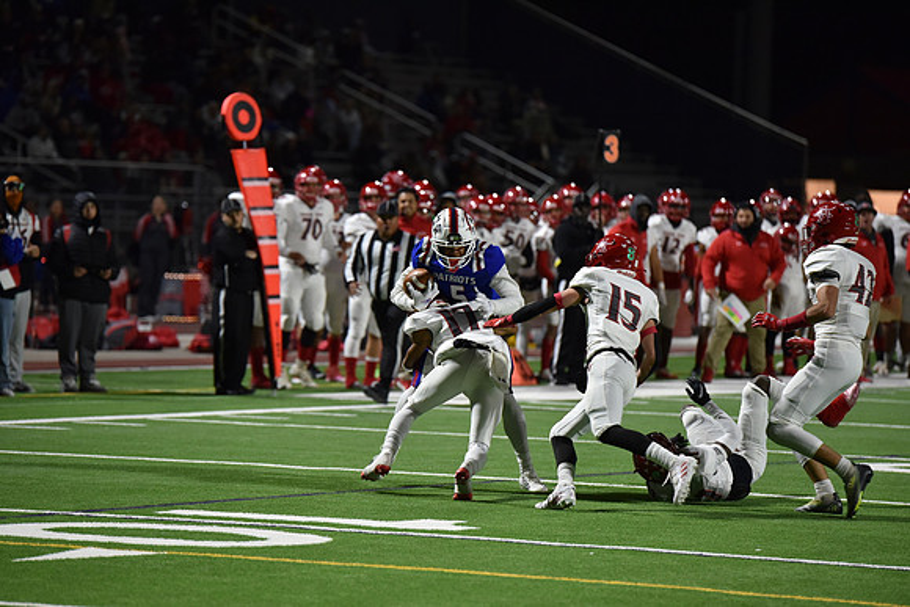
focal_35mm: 195
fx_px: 4930
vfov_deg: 7.0
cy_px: 304
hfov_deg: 10.5
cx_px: 455
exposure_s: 1/500
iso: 2800
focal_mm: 195
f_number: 2.8
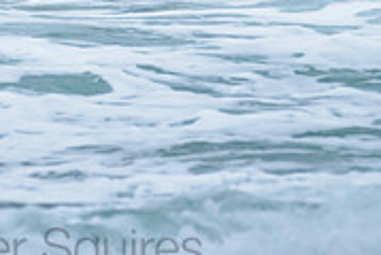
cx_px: 68
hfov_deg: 1.0
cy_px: -137
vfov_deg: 0.7
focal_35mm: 1986
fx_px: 21053
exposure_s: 1/1000
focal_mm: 500
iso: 1100
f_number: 5.6
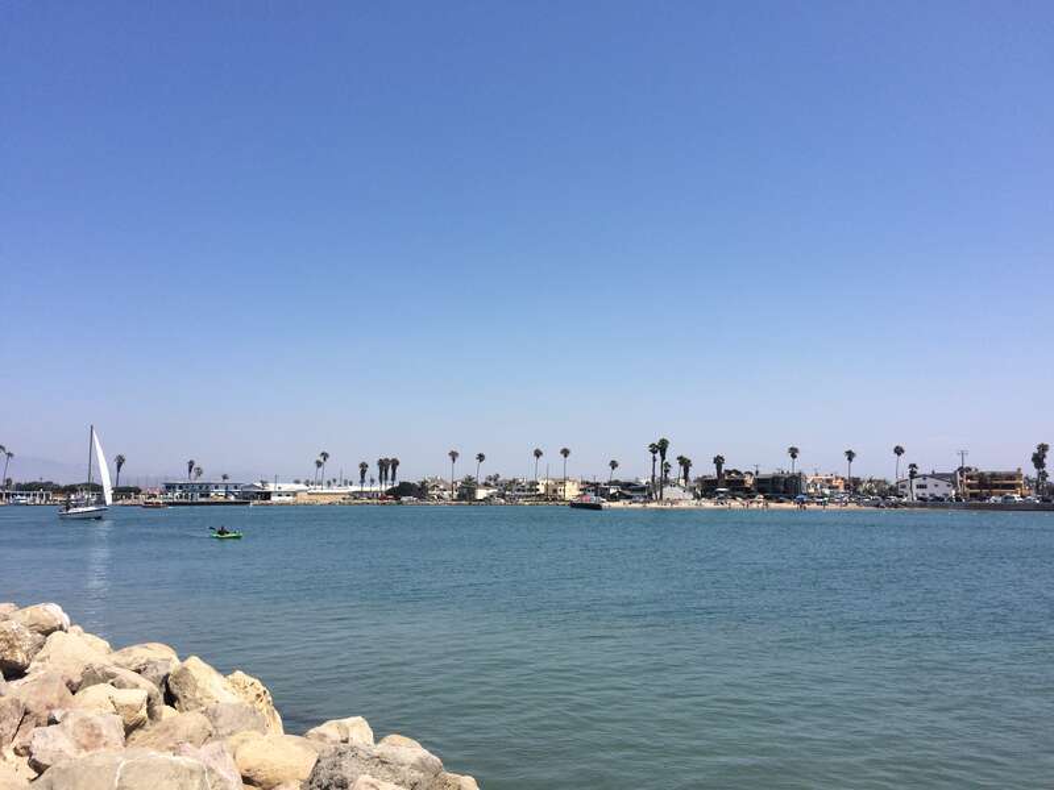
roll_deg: -0.4
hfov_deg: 61.7
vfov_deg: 48.2
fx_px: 883
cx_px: 527
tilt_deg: +4.5
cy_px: 395
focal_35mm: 29
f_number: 2.2
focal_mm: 4.15
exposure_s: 1/3165
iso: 32
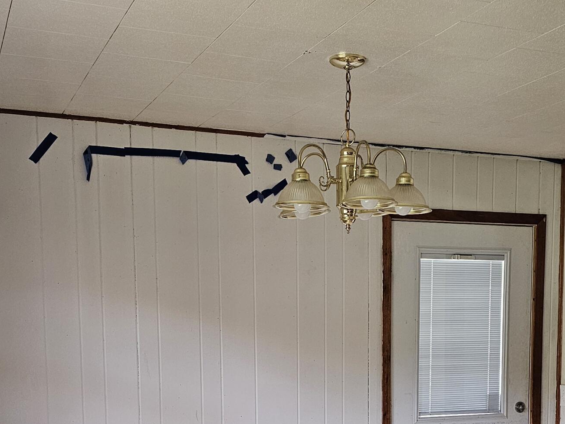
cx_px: 344
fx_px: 865
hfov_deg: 36.0
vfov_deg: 26.1
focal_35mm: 53
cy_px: 424
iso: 320
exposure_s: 1/120
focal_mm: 6.3
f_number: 1.7
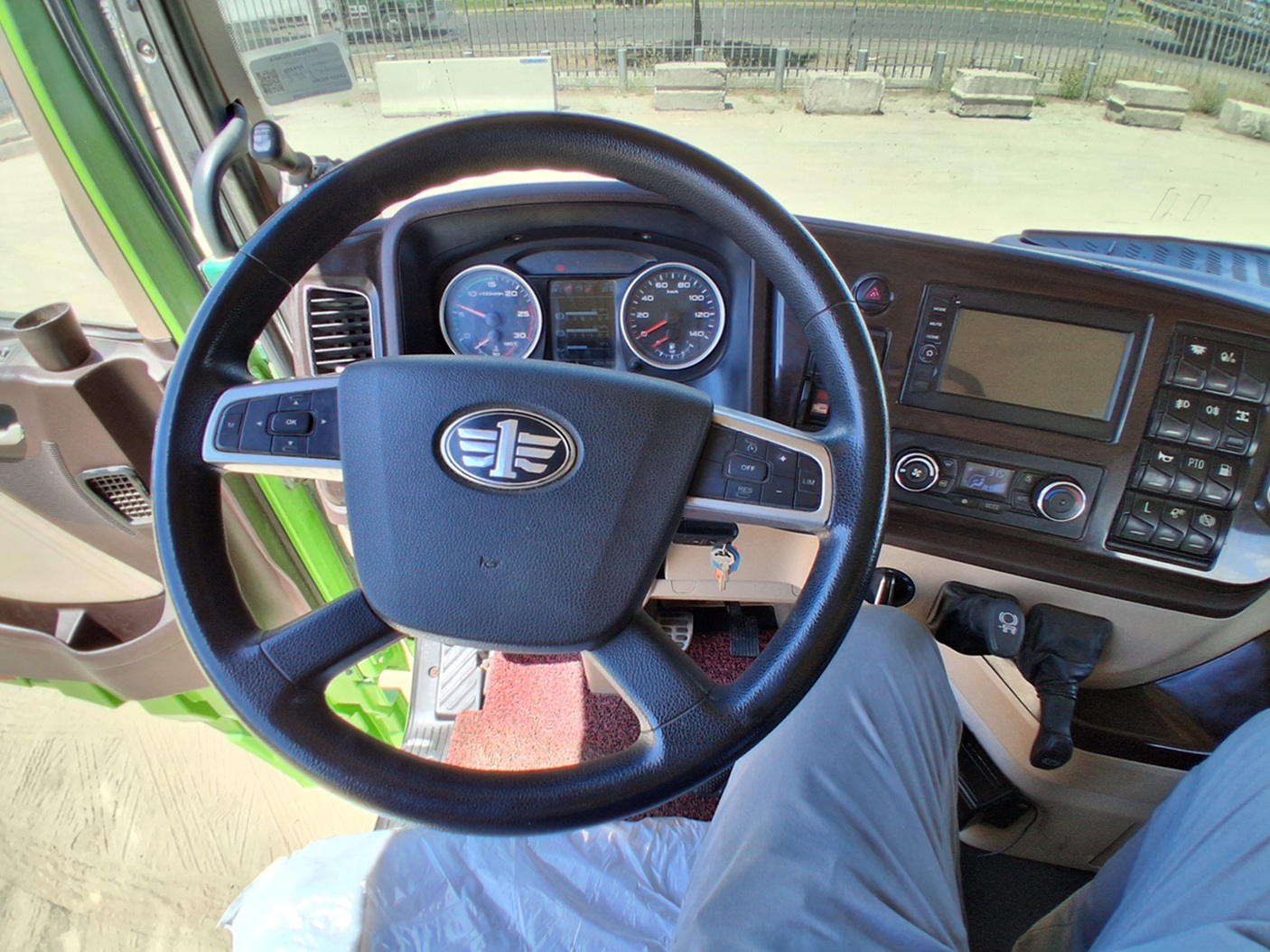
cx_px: 635
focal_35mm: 17
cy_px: 476
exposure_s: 1/139
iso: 50
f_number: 2.2
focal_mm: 1.4
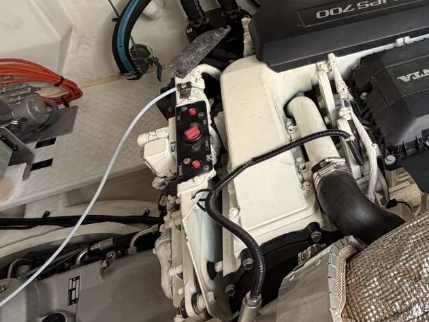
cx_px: 415
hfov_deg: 48.3
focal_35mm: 32
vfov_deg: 43.2
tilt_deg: -44.2
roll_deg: -0.9
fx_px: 397
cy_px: 95
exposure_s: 1/121
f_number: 2.2
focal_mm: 2.22
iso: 200
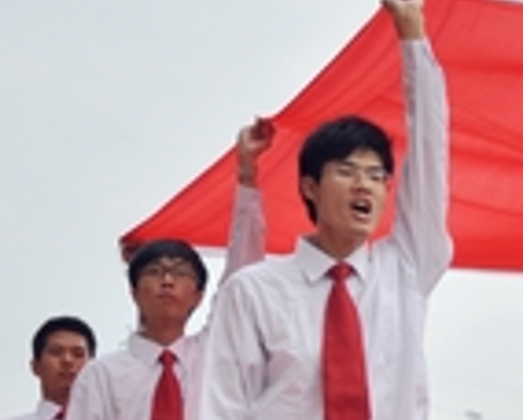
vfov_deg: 9.4
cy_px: 433
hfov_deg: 11.5
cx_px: 707
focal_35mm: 163
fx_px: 2527
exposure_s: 1/640
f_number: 5
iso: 200
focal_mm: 30
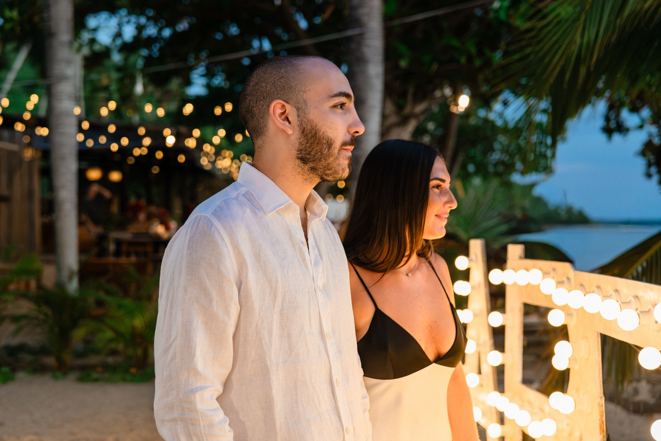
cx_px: 314
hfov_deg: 37.9
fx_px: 963
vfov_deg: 25.8
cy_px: 226
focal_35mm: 52
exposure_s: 1/400
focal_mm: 50
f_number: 3.2
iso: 6400
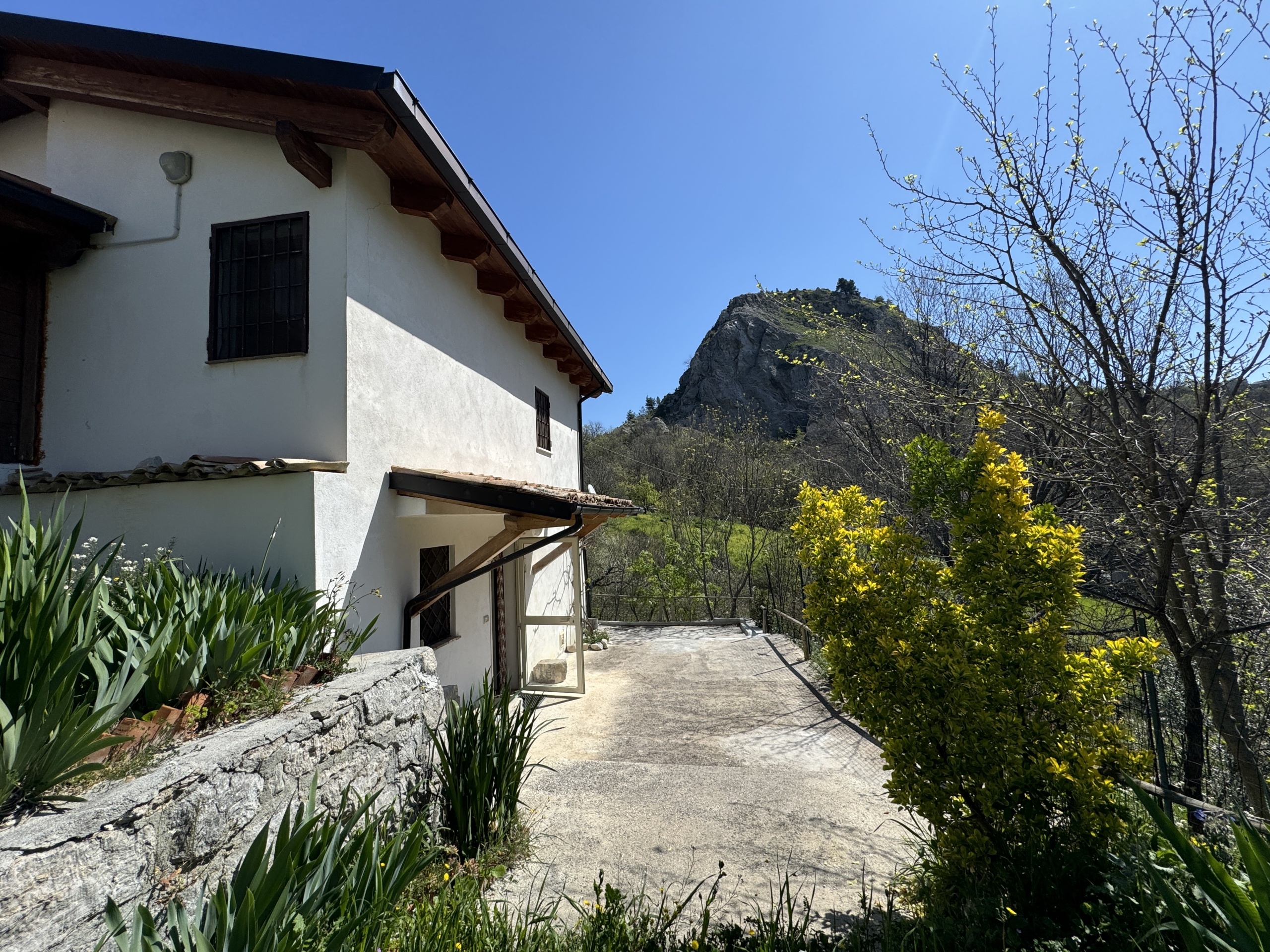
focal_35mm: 14
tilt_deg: +4.6
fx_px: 514
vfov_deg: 85.7
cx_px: 635
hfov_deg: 102.1
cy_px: 476
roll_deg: +3.2
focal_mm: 2.22
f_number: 2.2
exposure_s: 1/2342
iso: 50
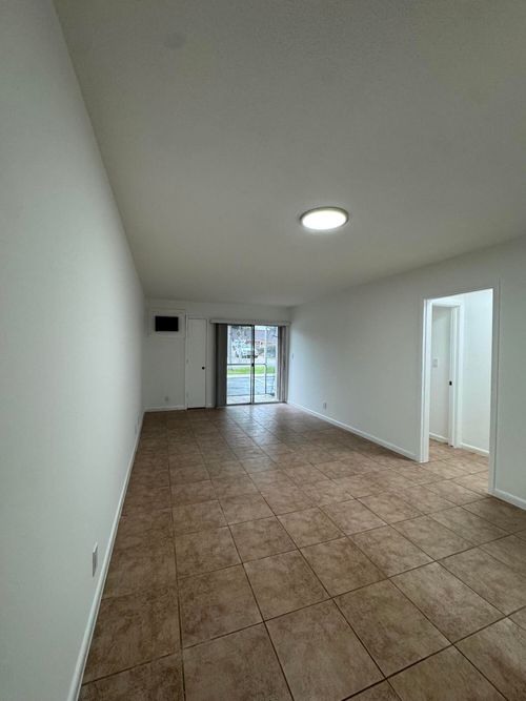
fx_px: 284
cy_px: 350
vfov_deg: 102.1
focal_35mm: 14
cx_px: 263
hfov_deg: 85.7
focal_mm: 2.22
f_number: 2.2
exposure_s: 1/120
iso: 250
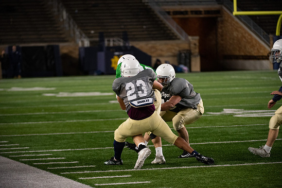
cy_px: 94
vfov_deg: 6.9
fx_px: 1567
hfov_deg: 10.3
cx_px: 141
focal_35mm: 200
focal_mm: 200
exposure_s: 1/500
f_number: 4
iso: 4000
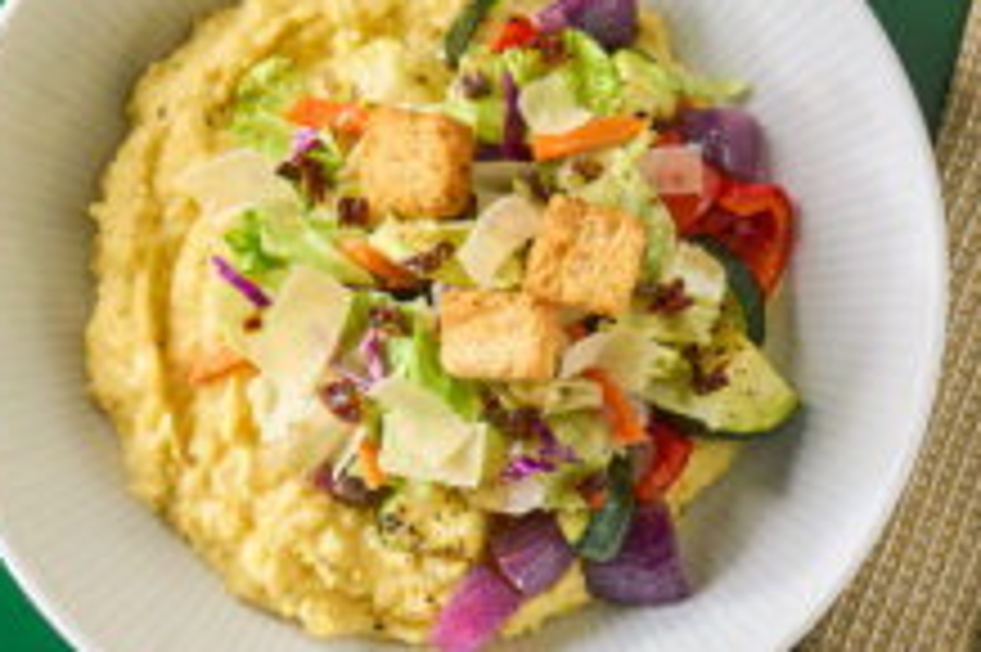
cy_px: 342
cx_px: 495
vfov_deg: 6.8
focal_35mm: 201
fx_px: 5473
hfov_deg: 10.2
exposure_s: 1/10
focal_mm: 73
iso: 500
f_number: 16
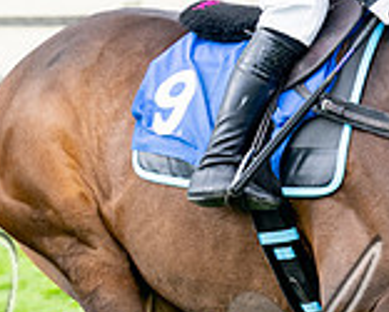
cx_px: 588
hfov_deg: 4.8
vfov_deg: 3.8
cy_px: 162
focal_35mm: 404
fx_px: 4654
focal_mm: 74
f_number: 4
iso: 400
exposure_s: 1/800
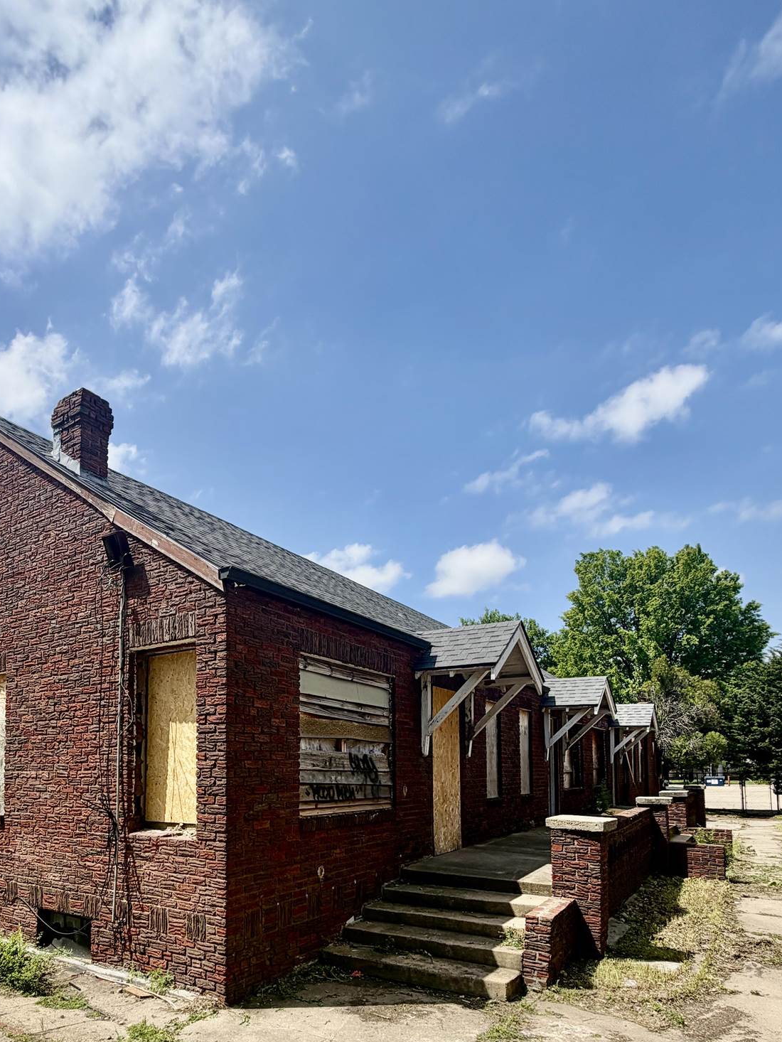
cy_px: 727
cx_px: 296
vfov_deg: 73.1
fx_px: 662
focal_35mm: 22
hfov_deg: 60.3
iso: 20
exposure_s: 1/1017
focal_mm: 2.22
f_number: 2.2
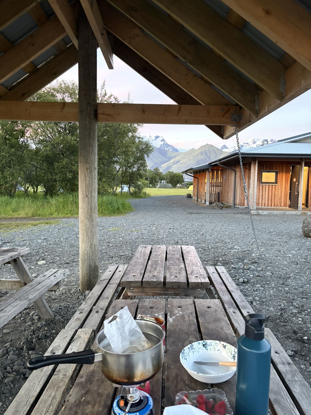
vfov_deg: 67.3
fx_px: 311
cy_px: 208
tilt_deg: -3.1
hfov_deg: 53.1
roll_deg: -0.6
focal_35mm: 26
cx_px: 156
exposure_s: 1/52
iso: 500
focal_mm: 5.96
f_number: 1.6
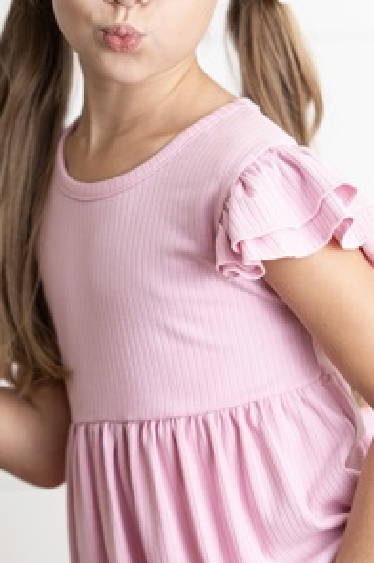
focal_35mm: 202
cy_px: 248
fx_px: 3155
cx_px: 172
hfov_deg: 6.8
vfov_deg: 10.2
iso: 400
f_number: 2.5
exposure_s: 1/200
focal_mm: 85
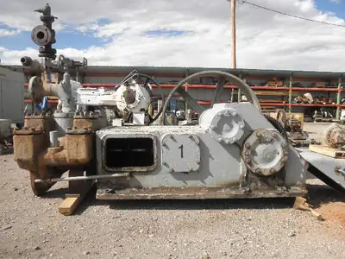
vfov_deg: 49.7
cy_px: 130
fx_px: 279
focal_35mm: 28
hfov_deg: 63.4
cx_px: 172
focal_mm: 5
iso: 64
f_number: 8.5
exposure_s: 1/100
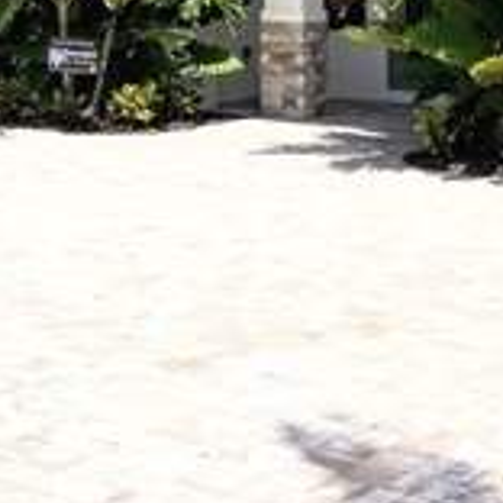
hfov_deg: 15.9
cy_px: -214
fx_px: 1792
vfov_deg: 15.0
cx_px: 94
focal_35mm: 109
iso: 80
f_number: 1.78
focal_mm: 6.76
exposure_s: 1/10309
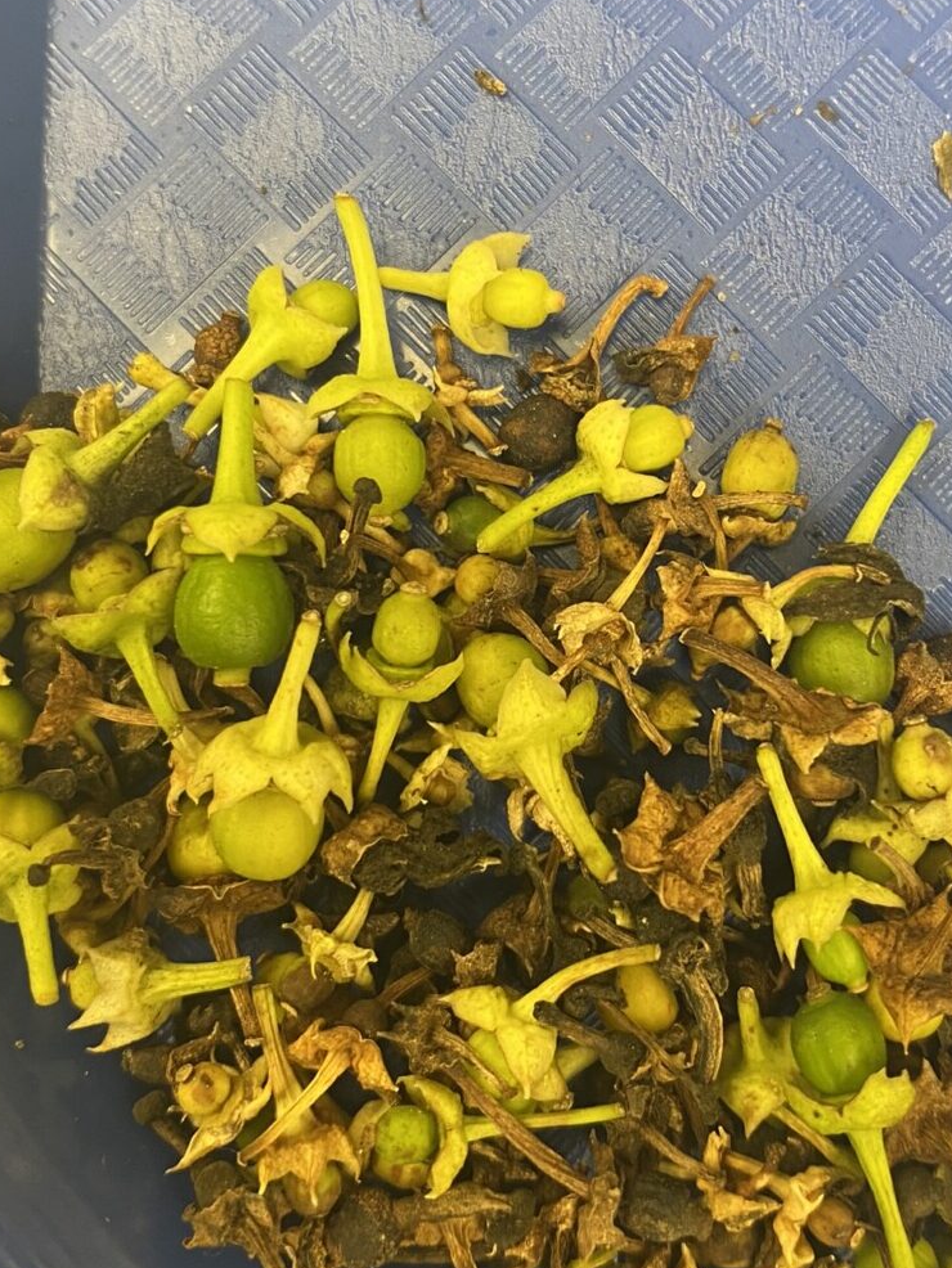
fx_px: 1063
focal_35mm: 29
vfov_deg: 61.6
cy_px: 688
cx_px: 499
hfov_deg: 48.2
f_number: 1.8
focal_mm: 4.25
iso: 125
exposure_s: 1/60
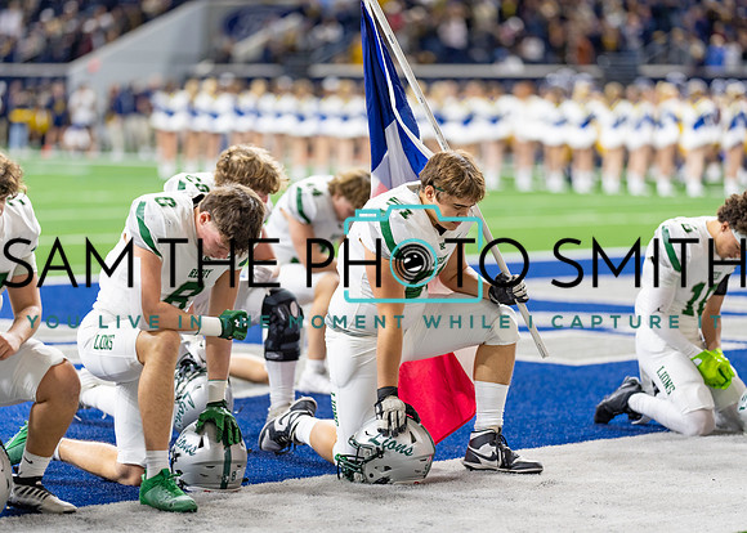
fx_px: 3000
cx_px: 374
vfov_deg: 10.2
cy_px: 266
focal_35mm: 141
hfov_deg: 14.2
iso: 500
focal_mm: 135
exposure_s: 1/400
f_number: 1.8
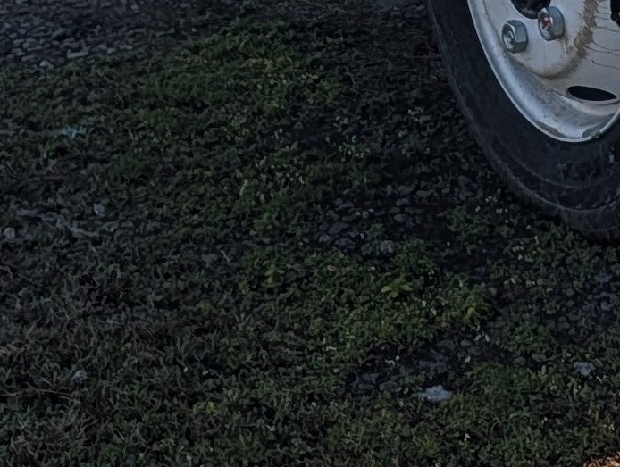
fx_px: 2530
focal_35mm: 141
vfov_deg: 9.6
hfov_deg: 13.8
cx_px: 570
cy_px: -549
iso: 21
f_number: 1.68
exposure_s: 1/13158
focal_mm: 6.9
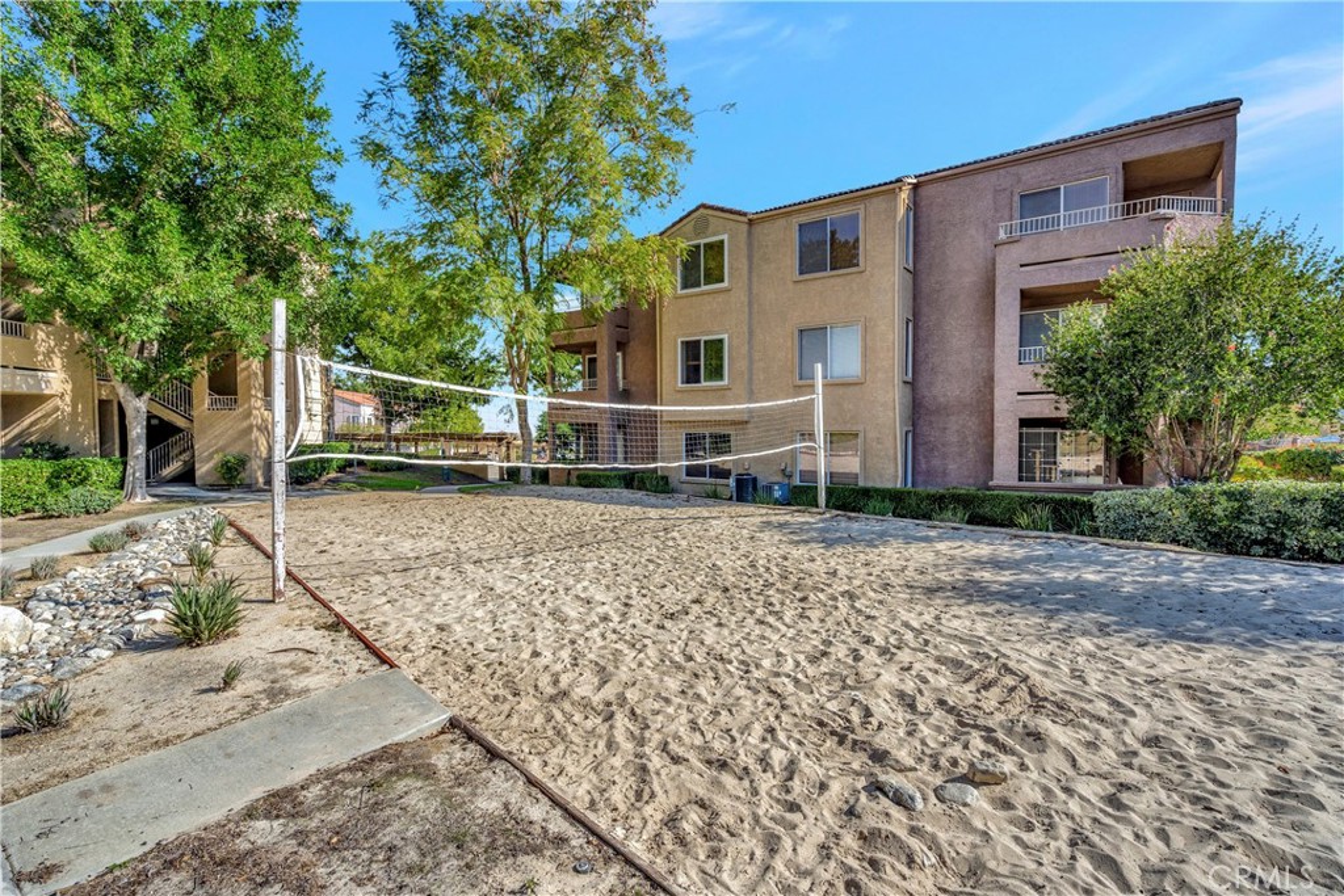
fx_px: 597
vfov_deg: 73.8
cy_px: 448
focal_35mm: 16
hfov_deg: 96.7
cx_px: 672
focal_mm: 16
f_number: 5.6
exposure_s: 1/400
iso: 80
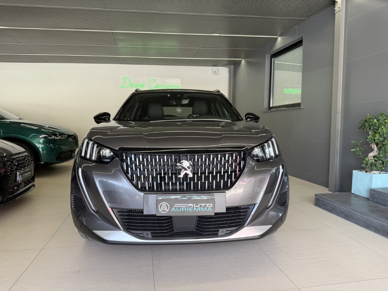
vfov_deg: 56.8
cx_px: 194
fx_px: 269
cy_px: 146
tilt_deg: -4.3
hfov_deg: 71.6
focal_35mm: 24
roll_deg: -0.7
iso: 100
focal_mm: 6.76
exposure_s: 1/139
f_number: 1.78
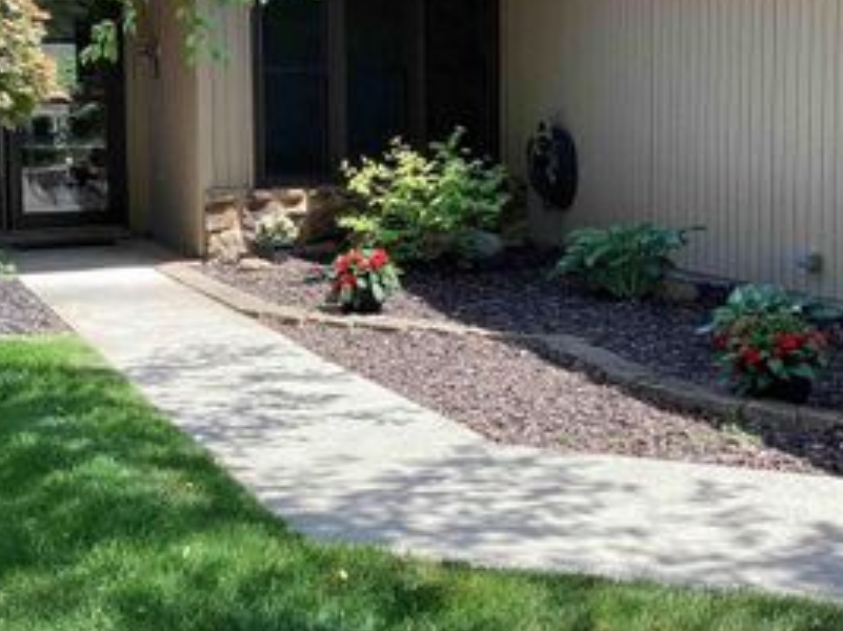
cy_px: 216
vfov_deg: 25.1
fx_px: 1412
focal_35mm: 58
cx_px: 338
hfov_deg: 33.1
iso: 25
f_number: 2.4
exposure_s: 1/263
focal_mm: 3.3
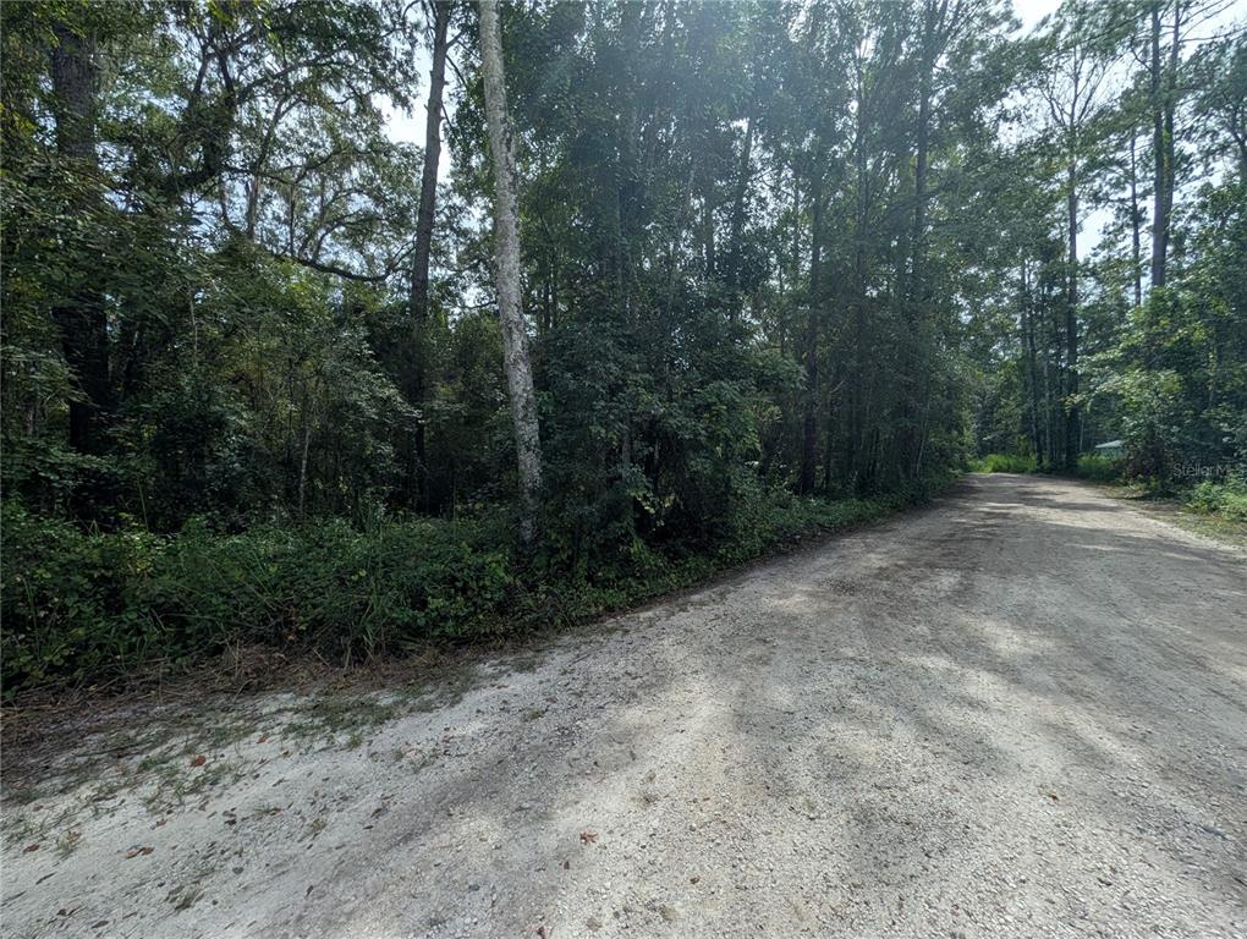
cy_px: 470
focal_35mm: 12
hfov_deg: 110.5
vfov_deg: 94.6
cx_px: 624
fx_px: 433
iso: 53
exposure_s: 1/2439
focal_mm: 2.02
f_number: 1.7
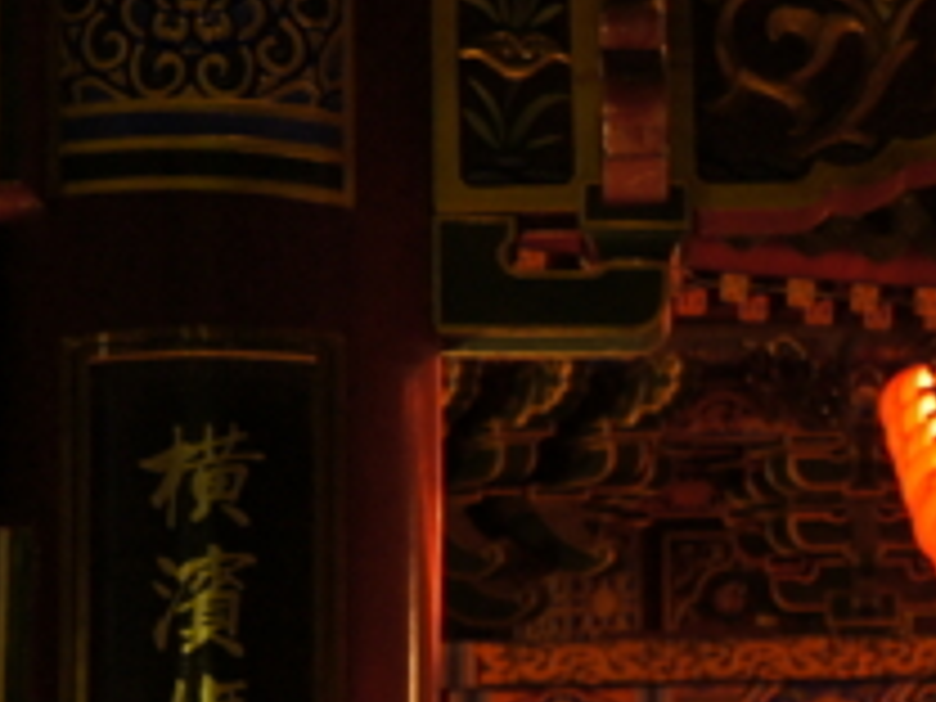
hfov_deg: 6.3
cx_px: 1246
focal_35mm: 312
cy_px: 326
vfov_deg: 4.8
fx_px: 8447
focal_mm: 75
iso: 1600
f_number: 5.6
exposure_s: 1/80
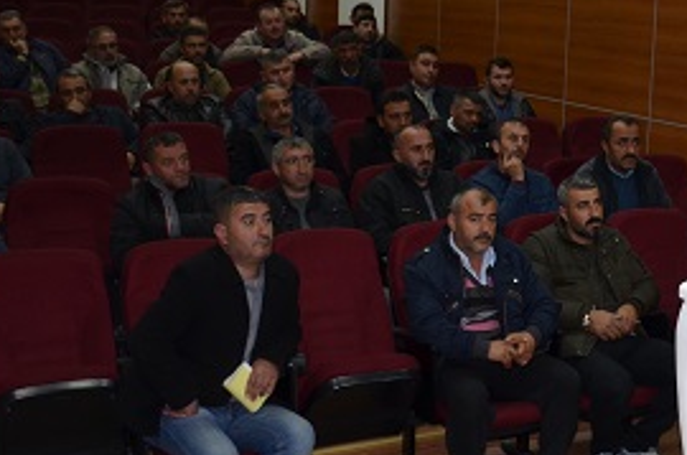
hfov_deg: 29.8
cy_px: 220
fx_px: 1200
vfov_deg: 21.5
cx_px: 687
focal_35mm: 63
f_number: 4
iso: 400
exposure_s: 1/60
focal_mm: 18
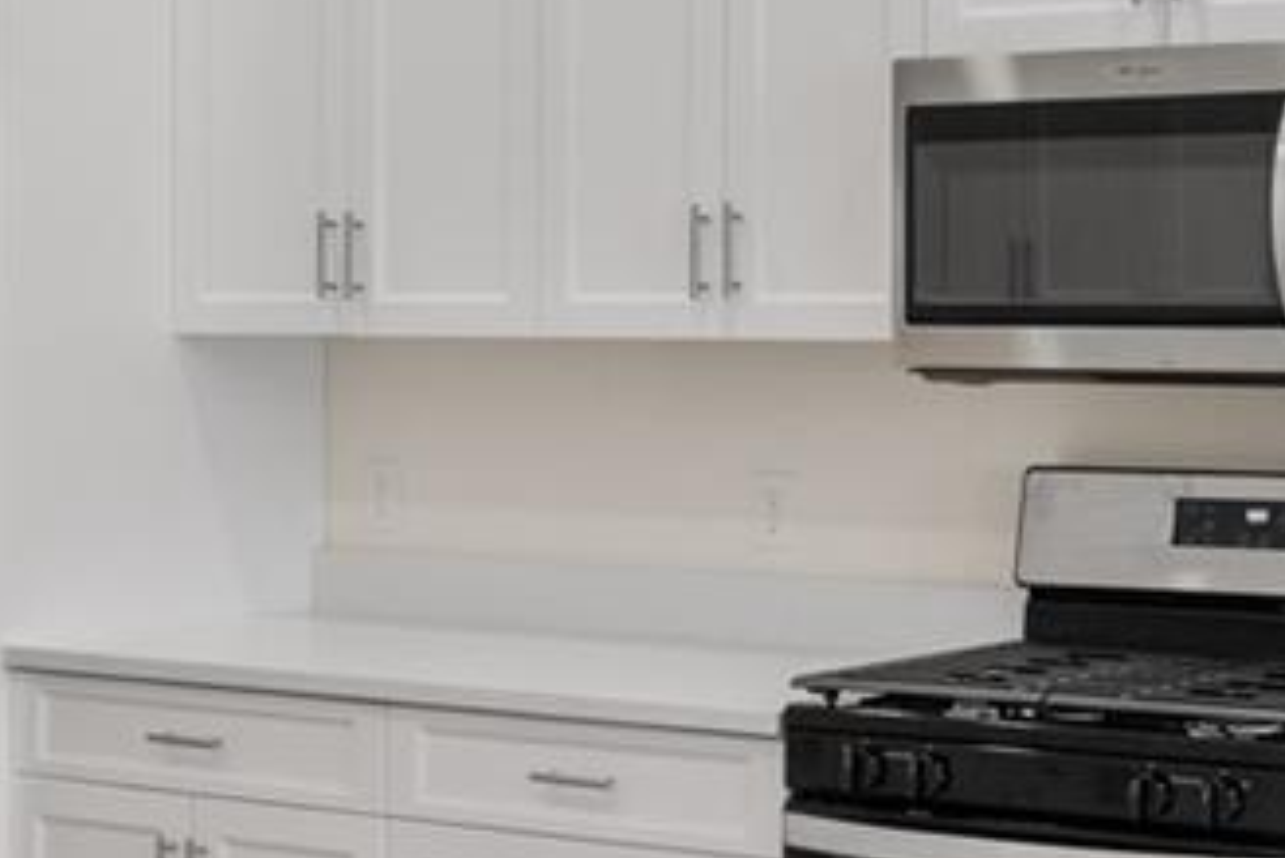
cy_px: 333
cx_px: 1246
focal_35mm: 78
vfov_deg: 17.5
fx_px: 2785
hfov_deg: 24.9
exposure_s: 1/8
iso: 320
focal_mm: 16
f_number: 8
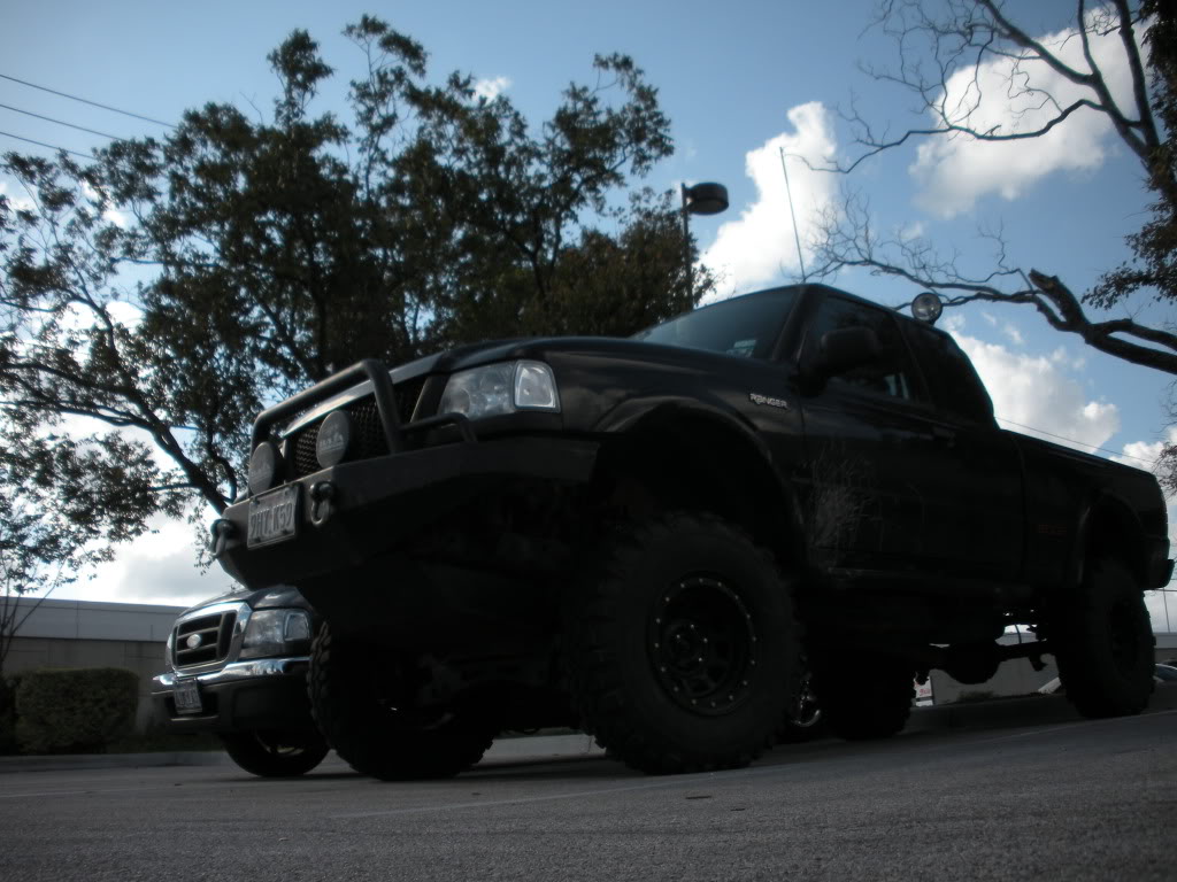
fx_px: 1190
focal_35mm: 35
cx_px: 588
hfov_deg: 52.6
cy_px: 441
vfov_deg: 40.7
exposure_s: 1/725
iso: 64
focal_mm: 6.3
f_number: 3.5
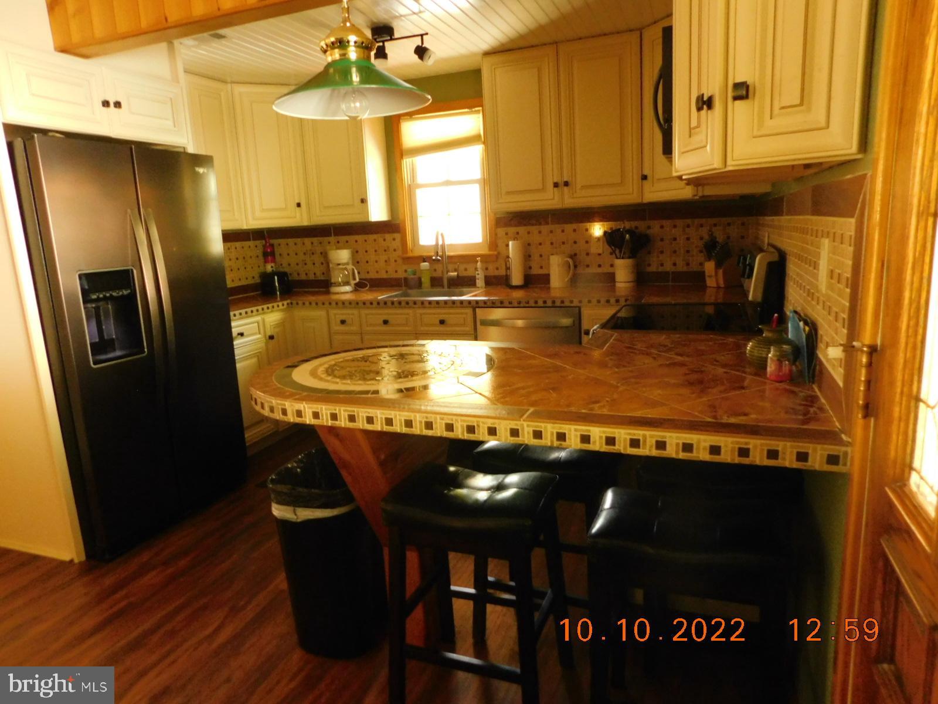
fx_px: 623
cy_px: 352
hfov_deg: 73.9
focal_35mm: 23
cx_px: 469
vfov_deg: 58.9
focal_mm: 4
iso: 640
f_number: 3
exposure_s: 1/8
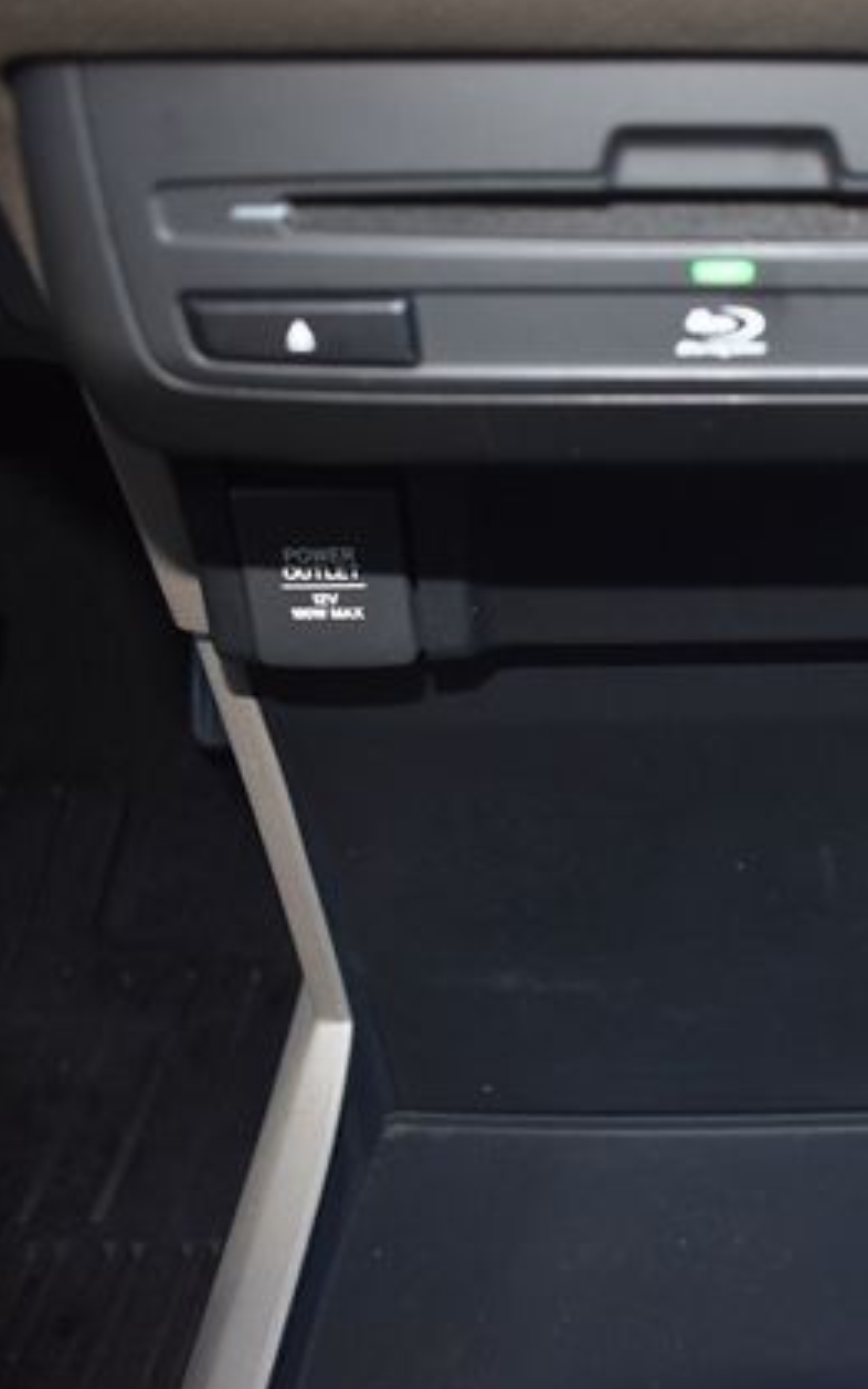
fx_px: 1589
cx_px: 818
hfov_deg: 29.0
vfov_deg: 47.2
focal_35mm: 42
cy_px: 704
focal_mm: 18
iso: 560
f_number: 3.5
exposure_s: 1/80
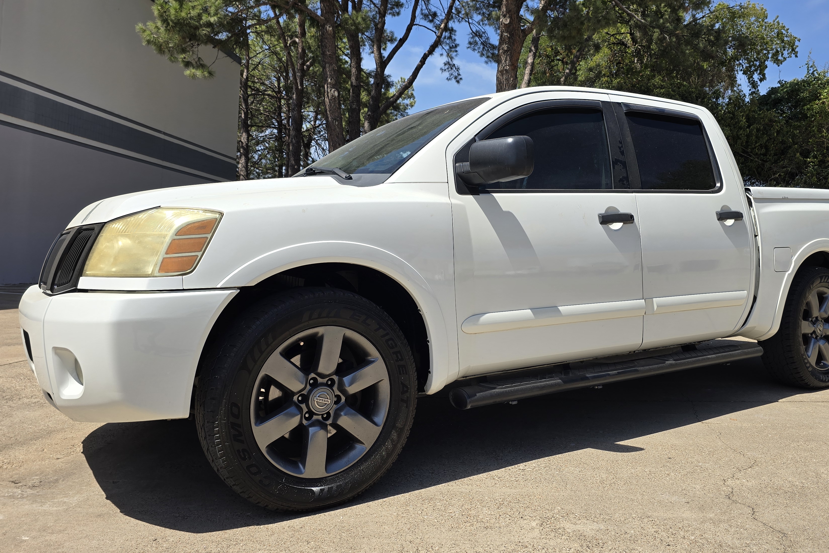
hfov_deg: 63.6
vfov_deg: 44.9
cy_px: 244
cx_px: 450
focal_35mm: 29
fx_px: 668
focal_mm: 6.3
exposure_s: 1/748
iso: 12
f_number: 1.7
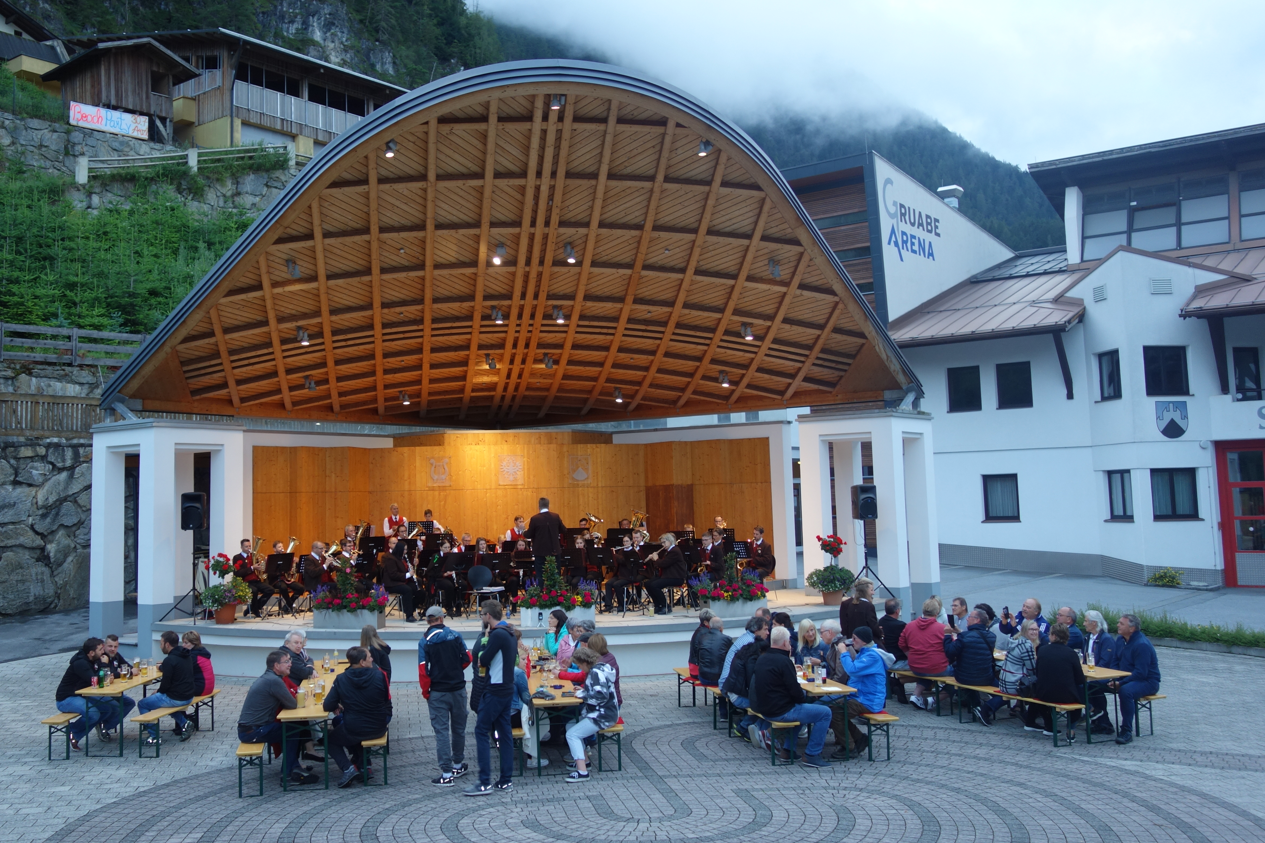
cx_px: 533
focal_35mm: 36
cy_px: 367
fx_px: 1265
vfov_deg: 36.8
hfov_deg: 52.9
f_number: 2.2
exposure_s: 1/50
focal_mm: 11.46
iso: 125
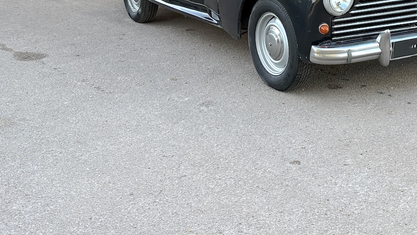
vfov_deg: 19.1
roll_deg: +2.8
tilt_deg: -8.0
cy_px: -12
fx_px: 675
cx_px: 296
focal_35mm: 61
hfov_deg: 33.9
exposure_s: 1/386
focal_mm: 5.96
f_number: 1.6
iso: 64
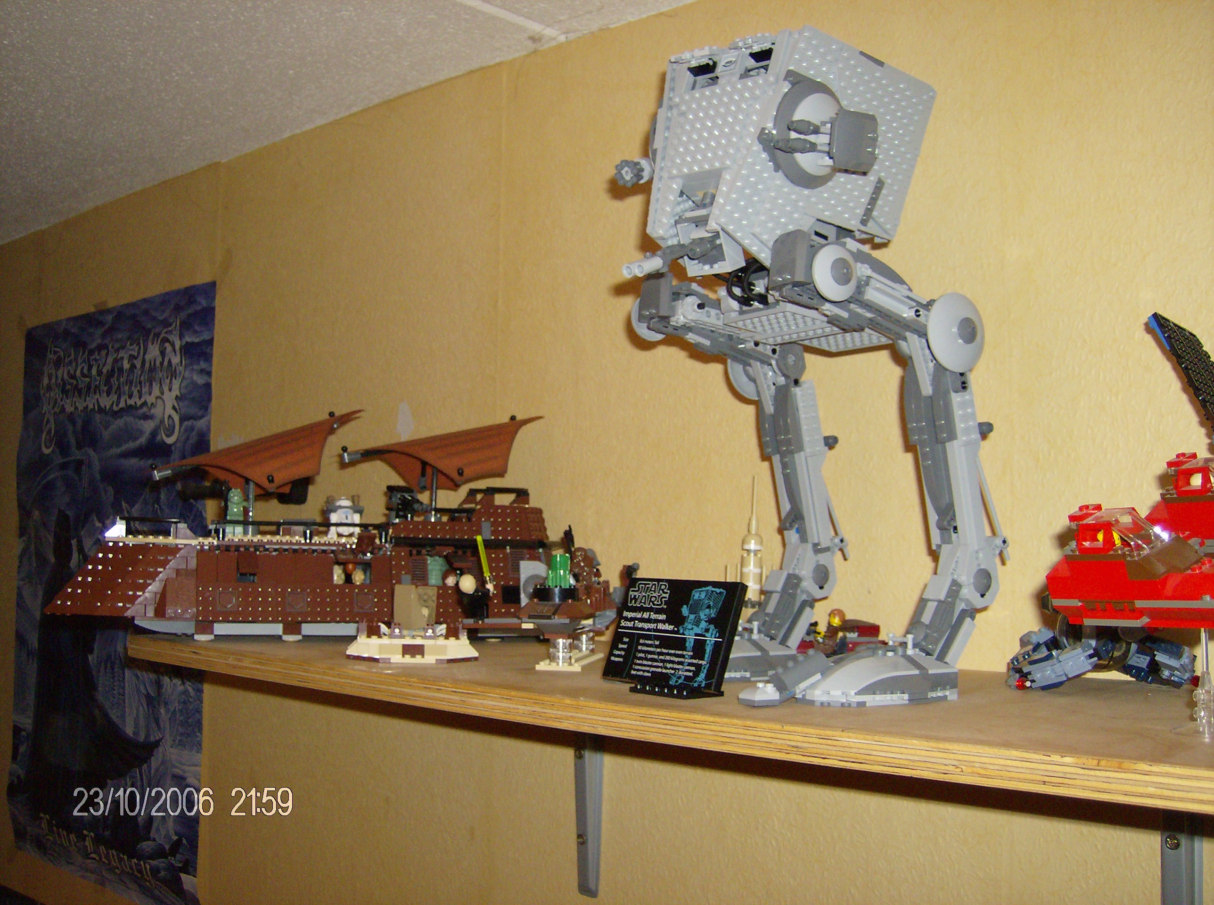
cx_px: 607
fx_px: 1260
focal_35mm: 36
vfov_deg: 39.5
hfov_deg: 51.5
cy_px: 452
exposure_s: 1/60
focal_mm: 6
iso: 200
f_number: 2.8
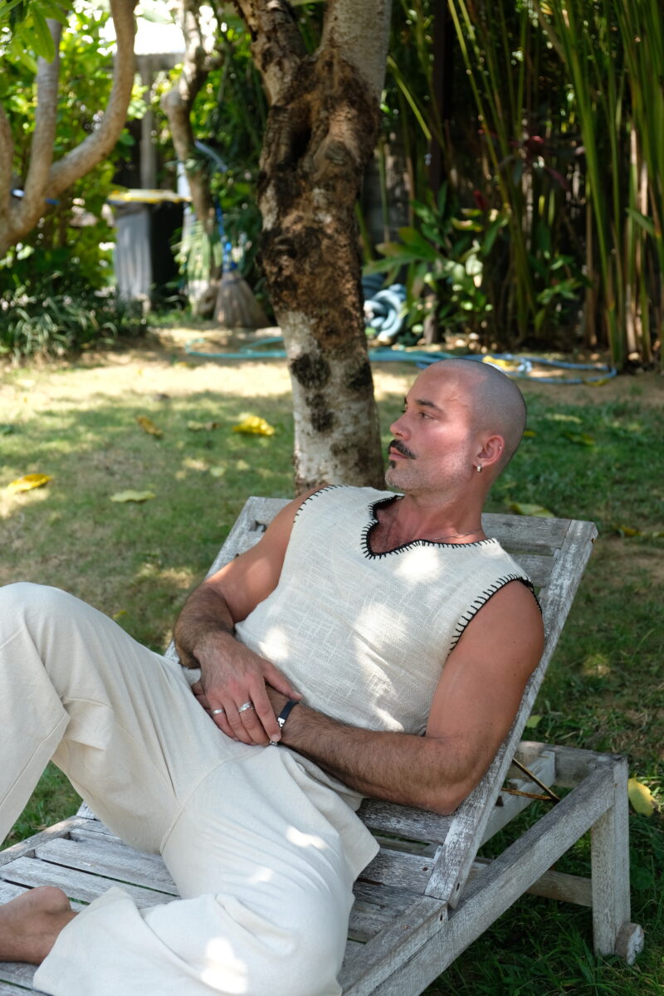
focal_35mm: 54
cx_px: 332
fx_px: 1494
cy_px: 498
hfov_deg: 25.1
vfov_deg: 36.9
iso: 200
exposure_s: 1/250
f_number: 3.6
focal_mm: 35.8
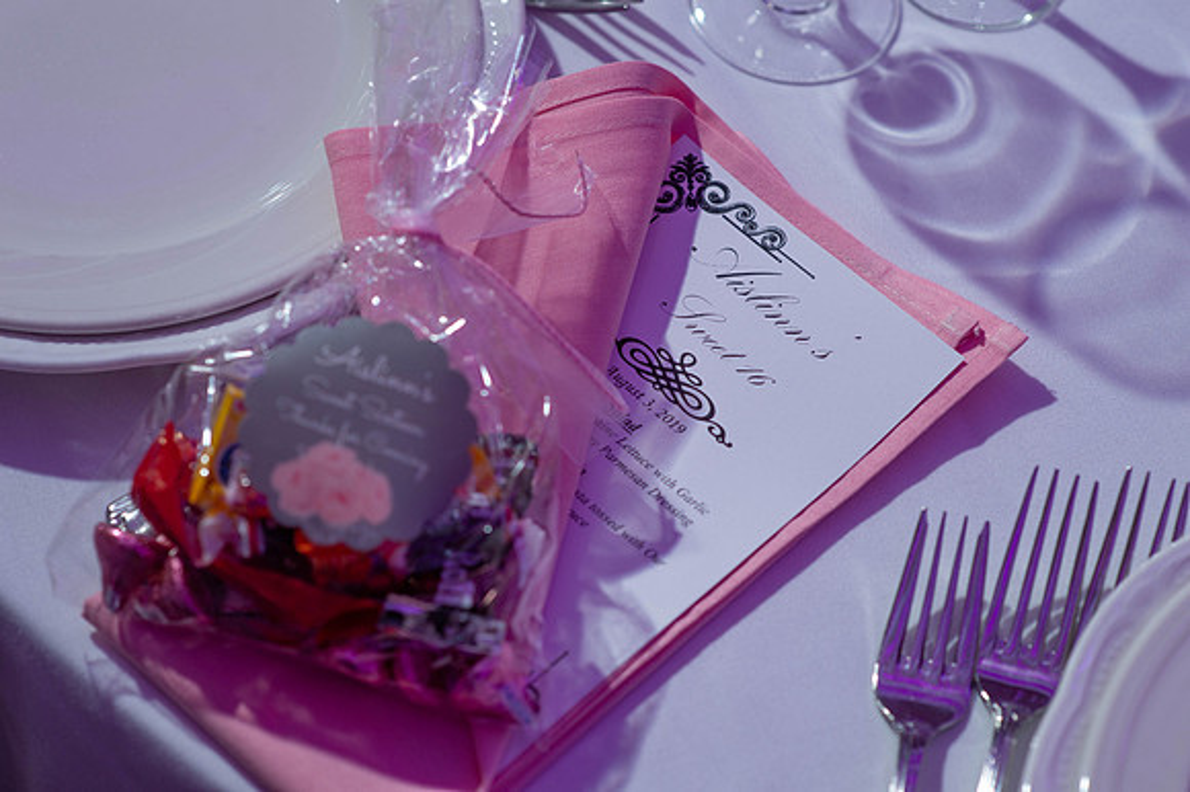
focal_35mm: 85
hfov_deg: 23.9
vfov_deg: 16.1
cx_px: 595
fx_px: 2808
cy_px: 396
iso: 250
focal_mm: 85
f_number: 4
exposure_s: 1/160
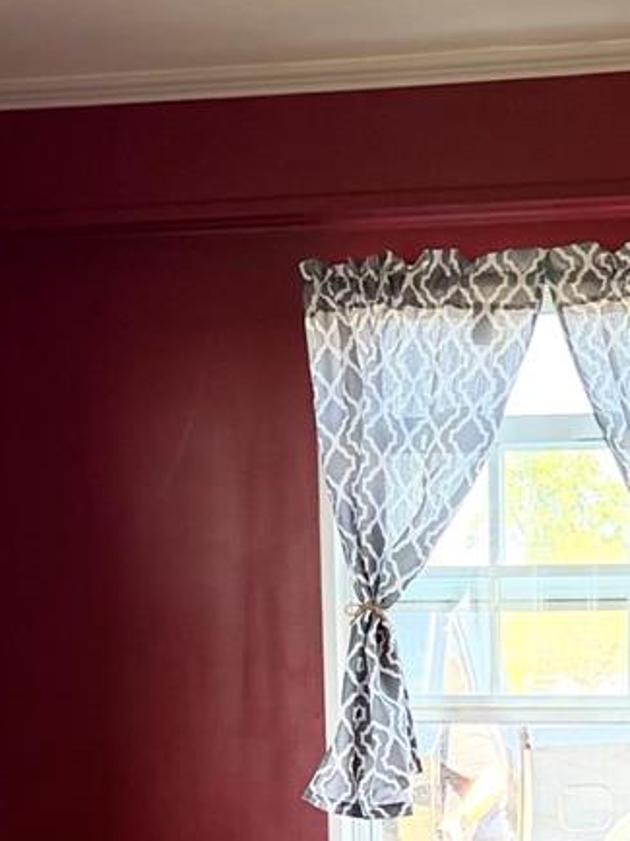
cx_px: 506
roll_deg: +0.0
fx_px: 2065
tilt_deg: -15.9
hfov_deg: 17.2
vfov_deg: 19.7
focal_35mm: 85
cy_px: 1293
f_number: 1.78
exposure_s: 1/121
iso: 160
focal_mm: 6.76
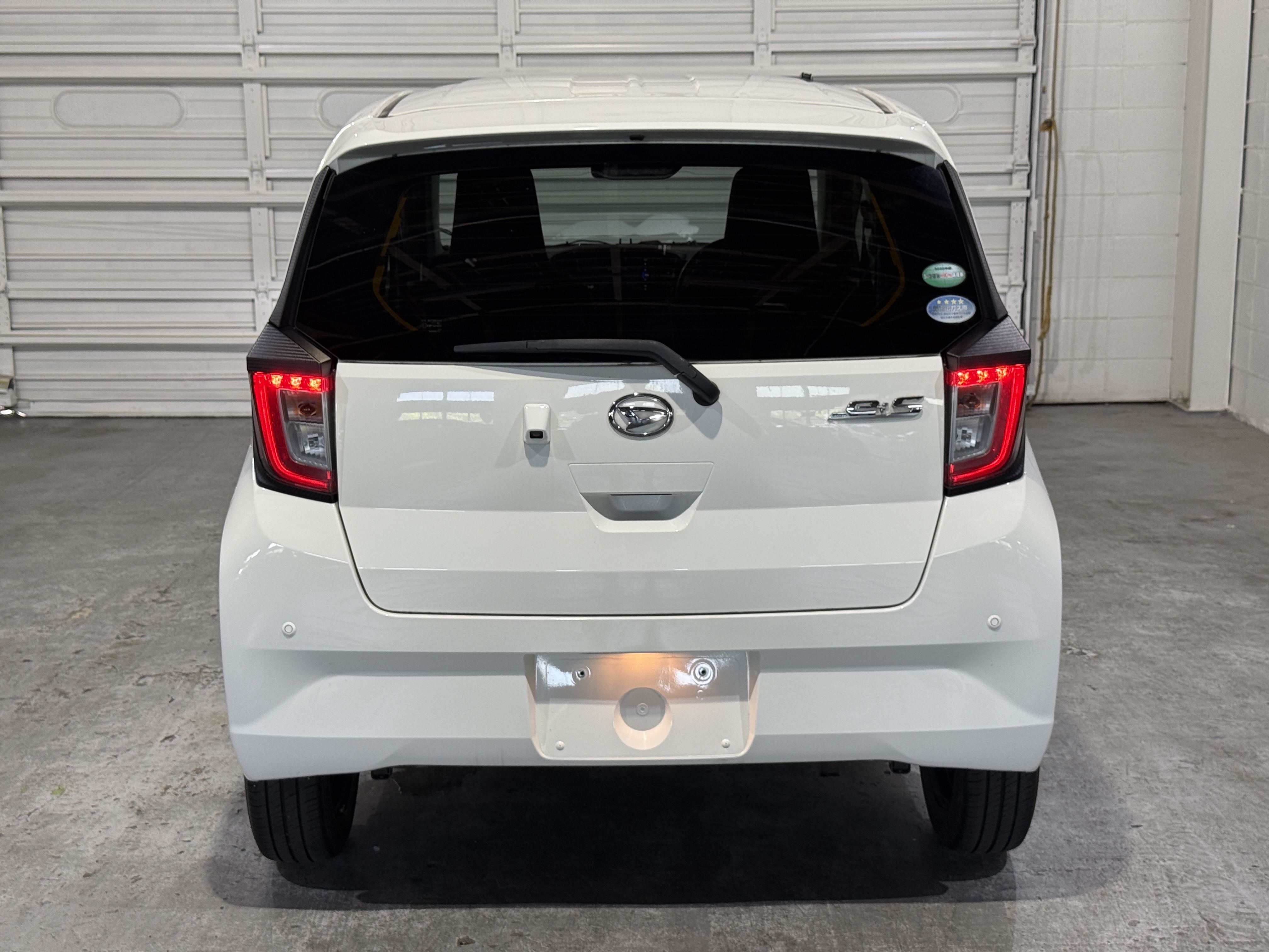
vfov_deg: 30.3
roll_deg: +0.5
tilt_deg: -10.8
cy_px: 476
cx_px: 634
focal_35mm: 48
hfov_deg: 39.7
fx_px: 1760
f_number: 1.78
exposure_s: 1/60
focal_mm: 6.76
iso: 64
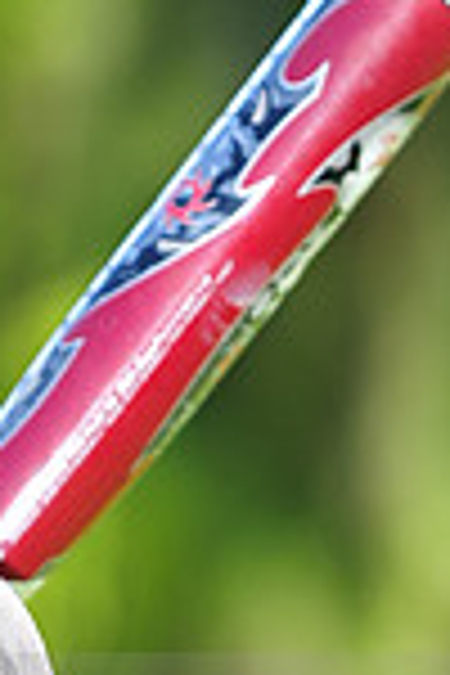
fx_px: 11943
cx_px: -310
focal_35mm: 637
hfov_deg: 2.2
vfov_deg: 3.2
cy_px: 716
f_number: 4.5
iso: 200
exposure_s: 1/250
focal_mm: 165
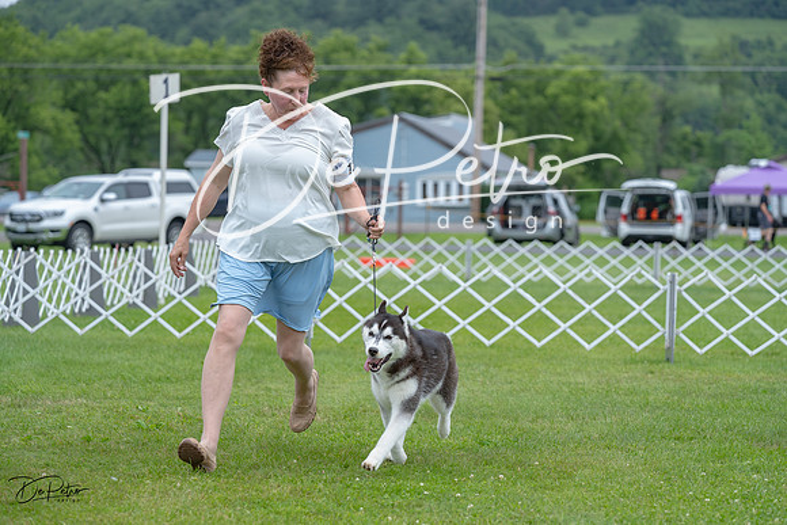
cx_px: 394
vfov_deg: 11.2
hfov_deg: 16.8
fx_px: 2668
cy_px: 262
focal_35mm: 122
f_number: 4.5
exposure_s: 1/1000
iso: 400
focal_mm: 122
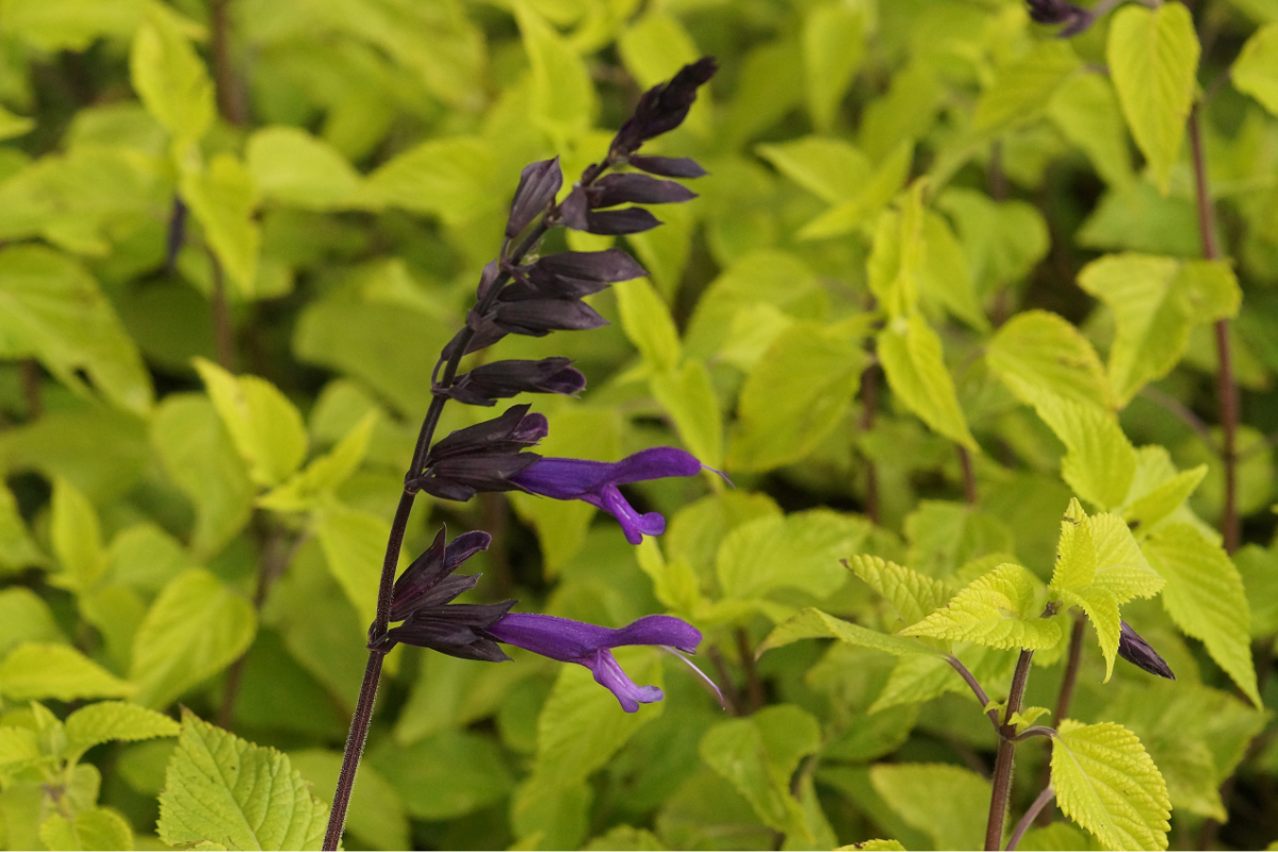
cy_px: 426
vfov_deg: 9.1
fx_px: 5325
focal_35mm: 150
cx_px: 639
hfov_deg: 13.7
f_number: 6.3
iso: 1250
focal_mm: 100
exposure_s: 1/160
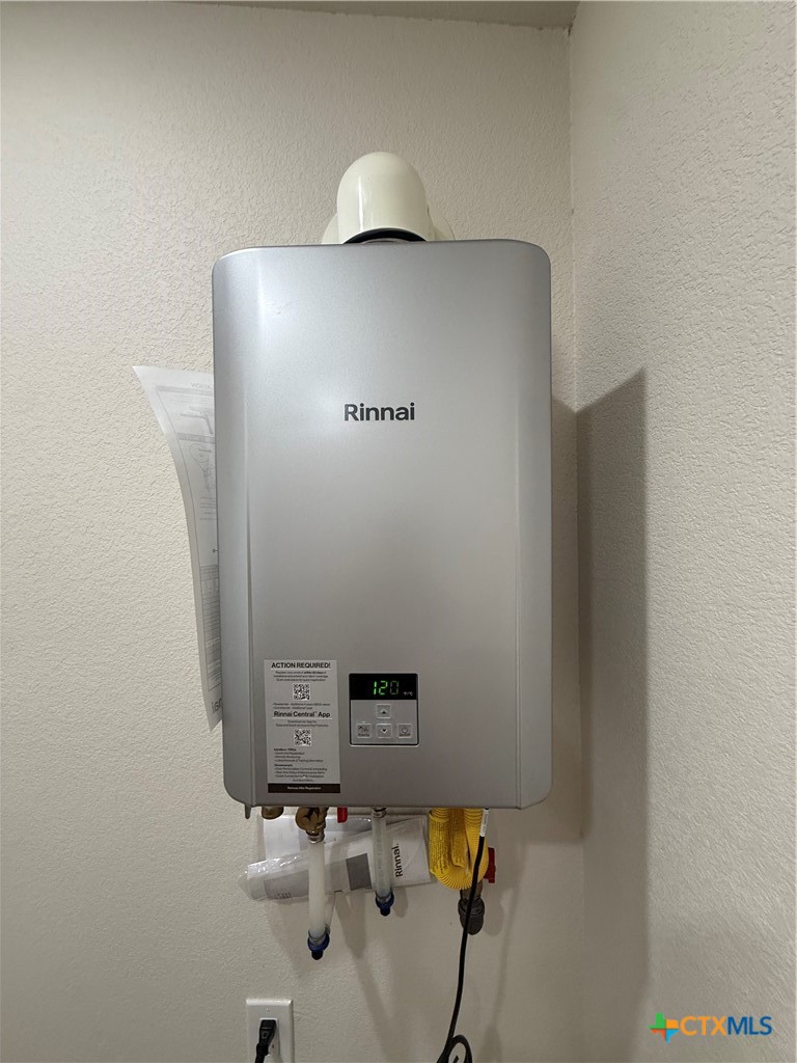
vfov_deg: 102.1
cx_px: 398
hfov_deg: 85.7
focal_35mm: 14
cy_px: 532
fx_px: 430
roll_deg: +1.5
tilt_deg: -1.3
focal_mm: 2.22
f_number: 2.2
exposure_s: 1/120
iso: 200
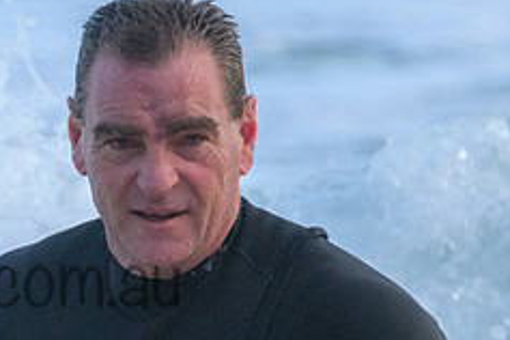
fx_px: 27722
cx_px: -47
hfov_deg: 1.1
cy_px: 257
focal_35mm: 1957
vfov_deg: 0.7
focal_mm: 800
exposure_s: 1/2000
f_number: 11
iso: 11400
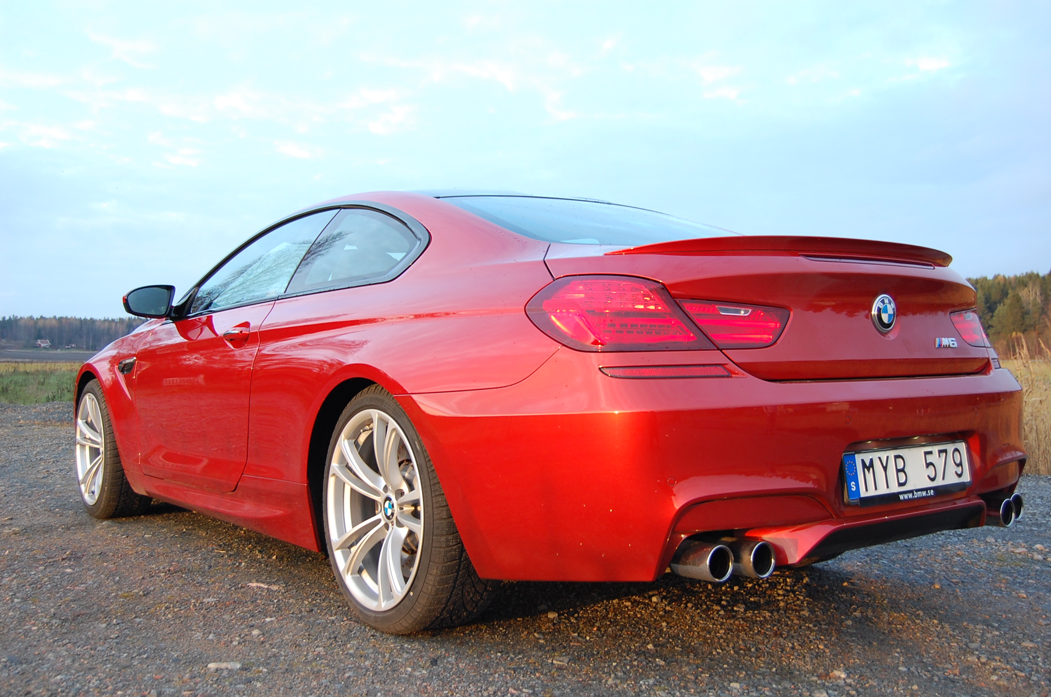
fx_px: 1049
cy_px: 348
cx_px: 526
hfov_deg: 53.2
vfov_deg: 36.7
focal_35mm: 36
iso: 400
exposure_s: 1/80
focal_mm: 24
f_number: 4.5
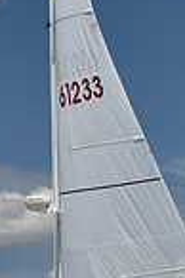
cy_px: 99
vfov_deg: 7.4
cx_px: 106
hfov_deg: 4.9
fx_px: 2148
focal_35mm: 278
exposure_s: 1/800
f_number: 8
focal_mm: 70
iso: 320
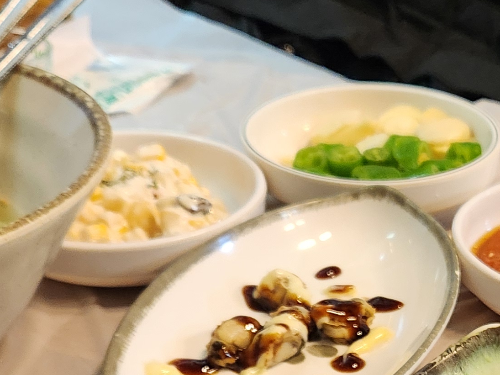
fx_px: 1213
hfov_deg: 22.8
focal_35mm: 84
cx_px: 429
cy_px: 442
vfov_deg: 16.9
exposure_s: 1/120
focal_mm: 5.4
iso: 640
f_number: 1.8
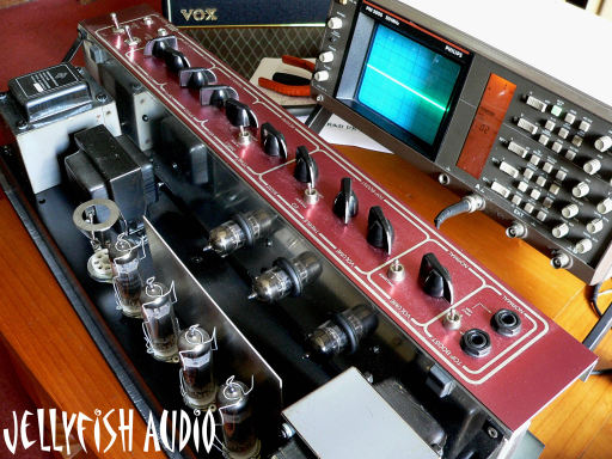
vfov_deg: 39.7
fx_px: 636
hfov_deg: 51.4
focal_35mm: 36
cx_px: 306
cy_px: 230
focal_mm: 6
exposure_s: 1/4
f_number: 2.8
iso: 200
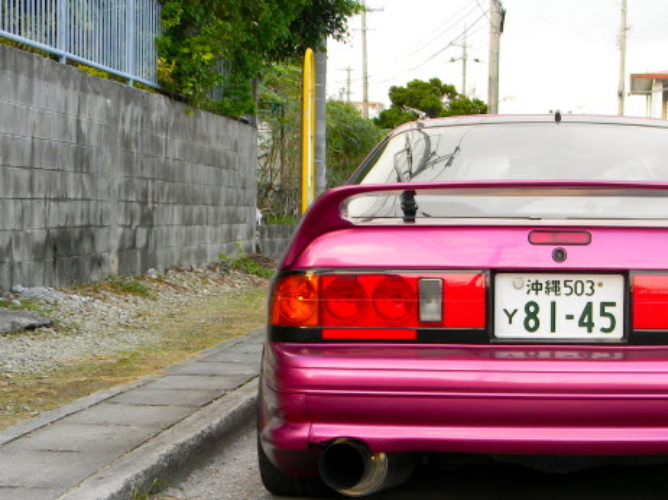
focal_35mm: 71
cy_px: 345
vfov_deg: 20.6
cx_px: 557
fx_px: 1369
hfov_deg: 26.8
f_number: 3.8
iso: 80
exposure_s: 1/43
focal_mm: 7.3
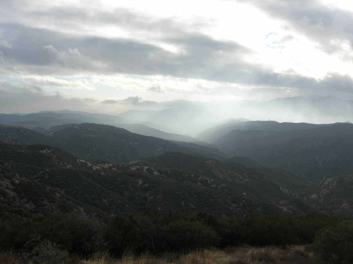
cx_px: 176
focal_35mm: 38
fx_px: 388
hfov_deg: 49.0
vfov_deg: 37.7
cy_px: 132
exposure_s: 1/560
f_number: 4.8
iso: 64
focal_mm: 7.8
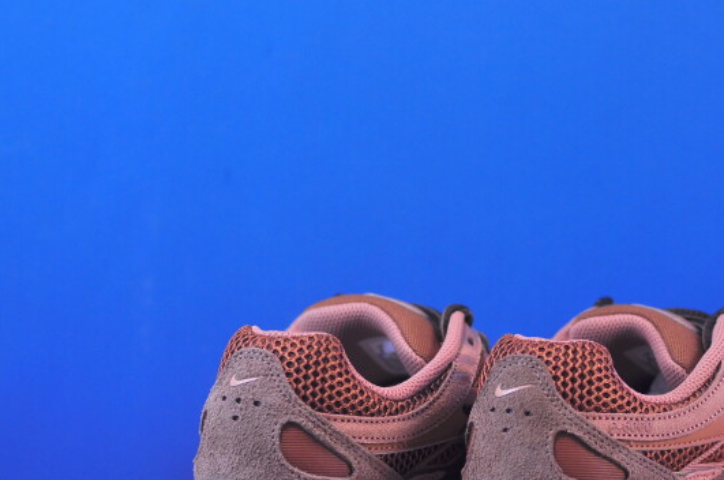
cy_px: 310
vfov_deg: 12.1
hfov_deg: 18.1
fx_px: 2268
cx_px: 519
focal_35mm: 113
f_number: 2.5
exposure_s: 1/320
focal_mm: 50
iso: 250
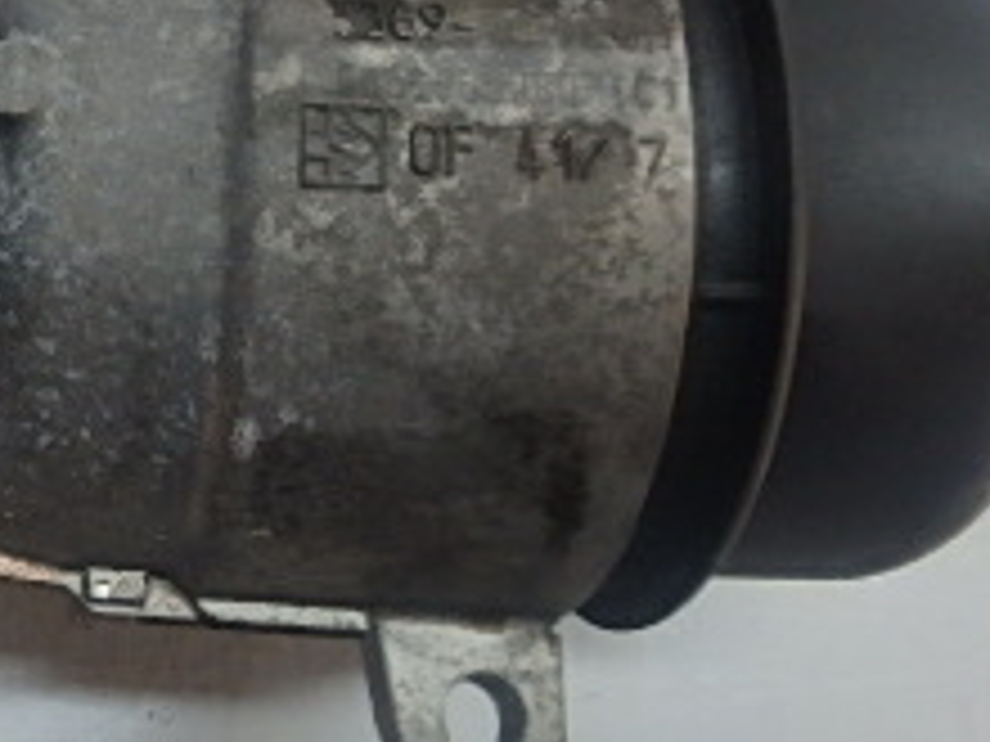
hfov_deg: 28.0
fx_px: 1745
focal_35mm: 61
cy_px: 274
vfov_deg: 24.0
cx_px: -180
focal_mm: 3.7
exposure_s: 1/40
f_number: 3.5
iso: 200
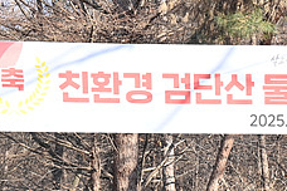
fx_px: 1076
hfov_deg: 14.4
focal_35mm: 135
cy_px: 249
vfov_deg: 10.0
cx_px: 397
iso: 800
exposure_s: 1/200
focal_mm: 48
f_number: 13
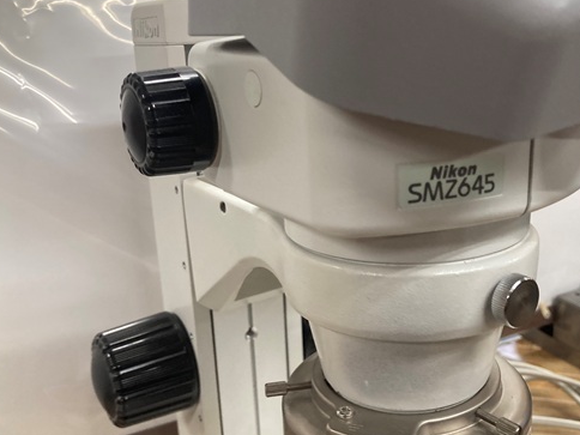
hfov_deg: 49.8
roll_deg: +1.1
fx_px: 620
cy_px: 231
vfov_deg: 38.6
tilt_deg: -16.7
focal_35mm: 37
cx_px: 349
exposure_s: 1/60
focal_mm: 3.99
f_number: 1.8
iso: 100
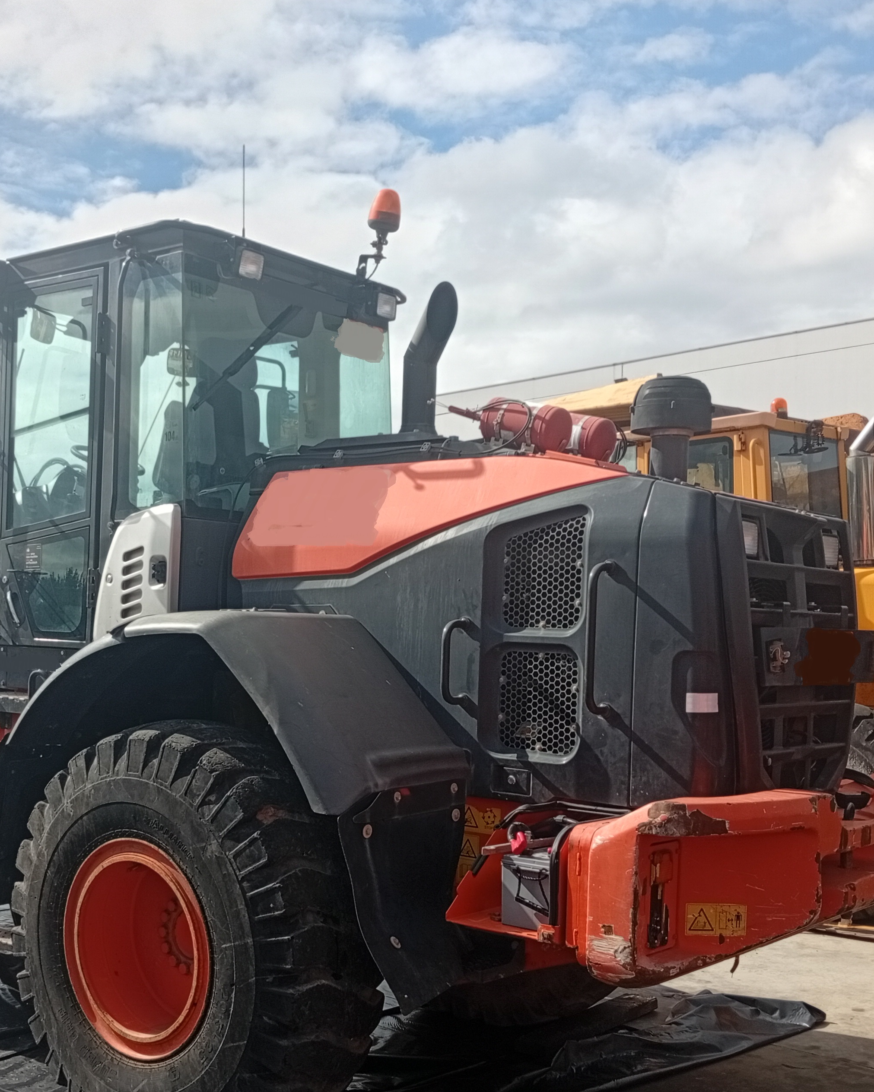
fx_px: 1326
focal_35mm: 41
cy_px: 655
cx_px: 327
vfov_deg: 44.6
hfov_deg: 36.3
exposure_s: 1/569
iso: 50
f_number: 1.8
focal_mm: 3.96
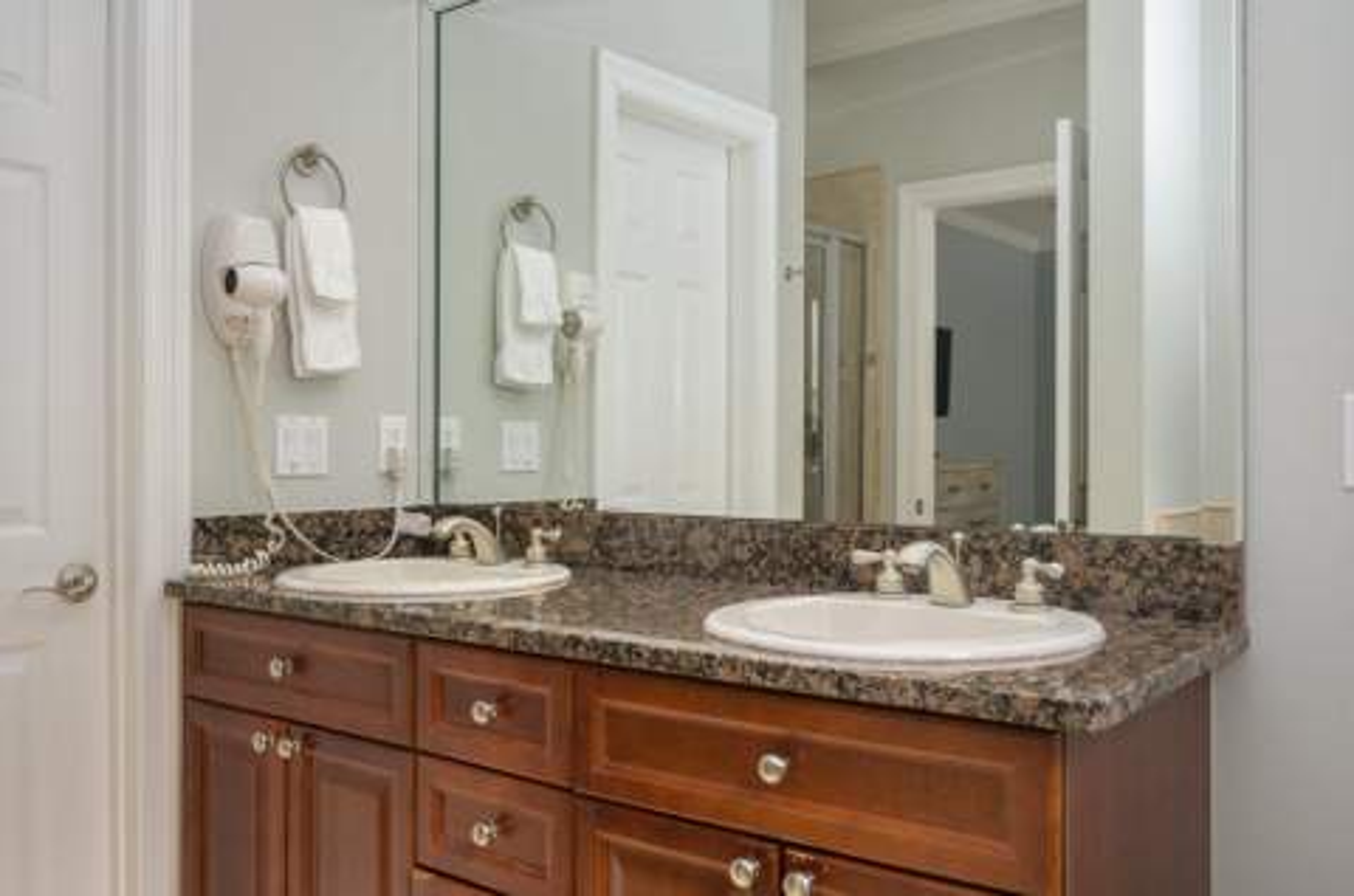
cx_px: 677
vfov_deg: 43.4
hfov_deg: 62.0
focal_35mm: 30
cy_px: 448
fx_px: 1126
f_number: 9
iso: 250
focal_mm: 30
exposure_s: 1/60
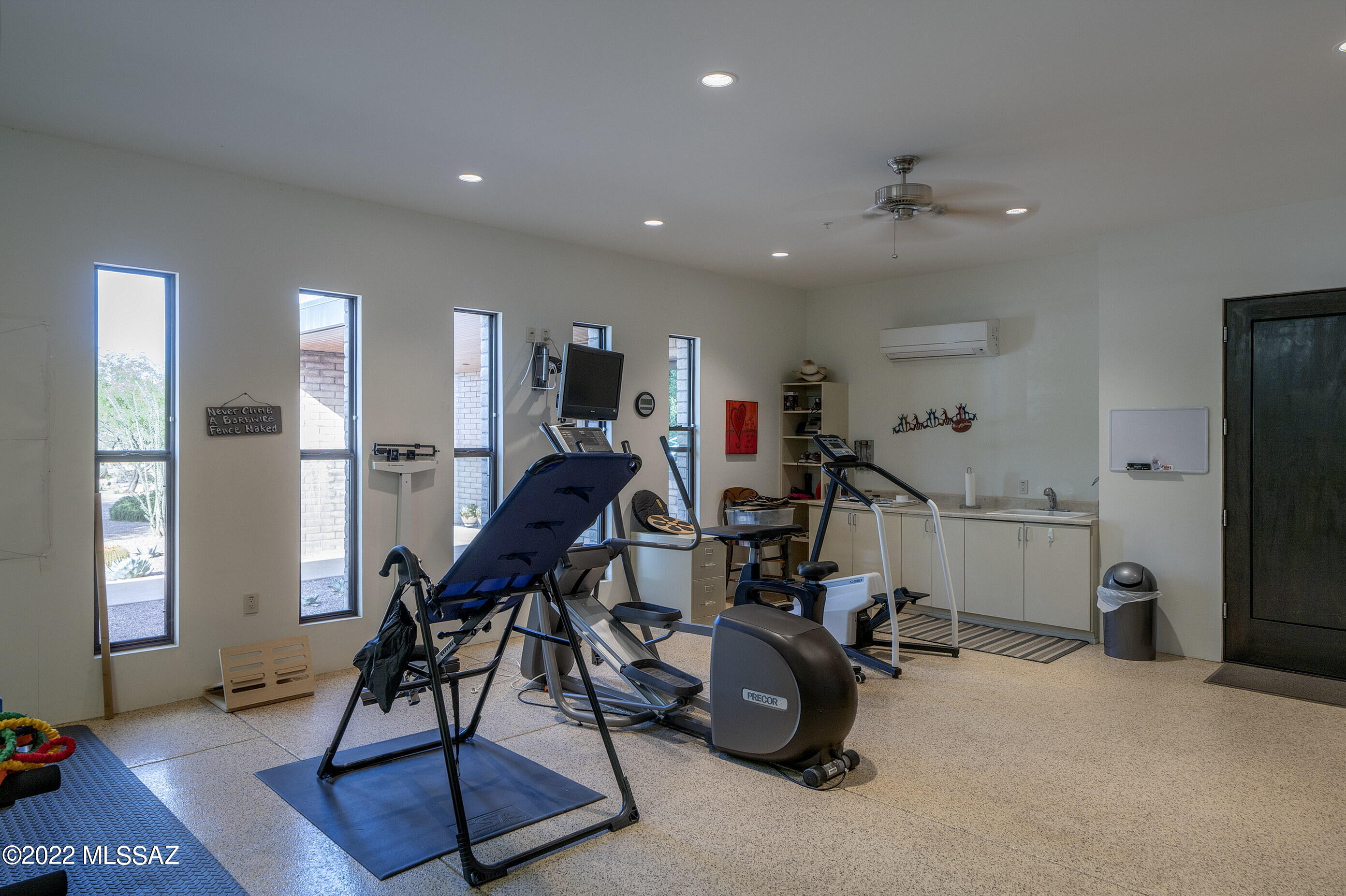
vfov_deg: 59.5
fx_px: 785
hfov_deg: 81.2
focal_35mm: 21
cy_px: 448
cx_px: 673
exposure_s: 1/15
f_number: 7.1
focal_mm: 21
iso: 200
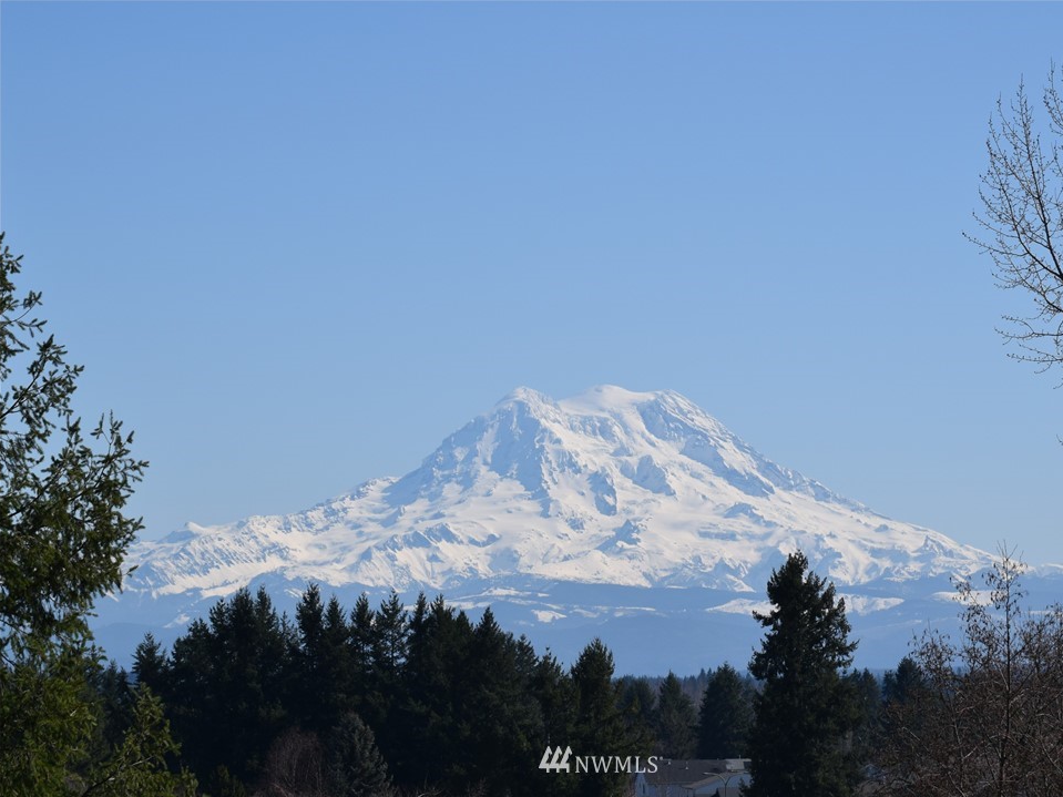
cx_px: 601
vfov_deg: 10.1
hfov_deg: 13.4
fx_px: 4514
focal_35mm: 147
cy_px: 400
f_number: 8
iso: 200
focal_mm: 90
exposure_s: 1/1000
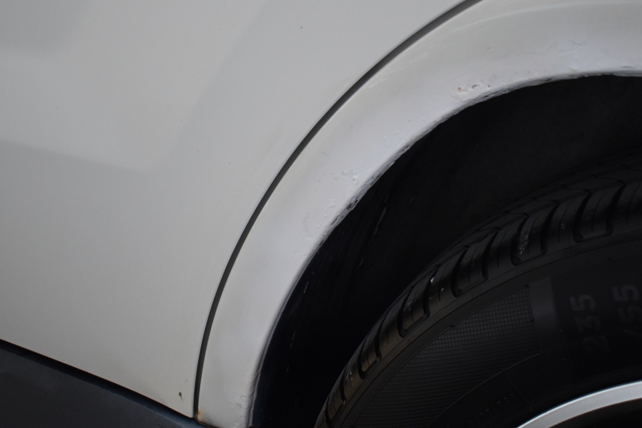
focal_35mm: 55
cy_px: 211
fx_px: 981
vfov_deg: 24.6
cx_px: 327
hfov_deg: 36.2
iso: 1000
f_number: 4
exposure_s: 1/60
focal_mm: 26
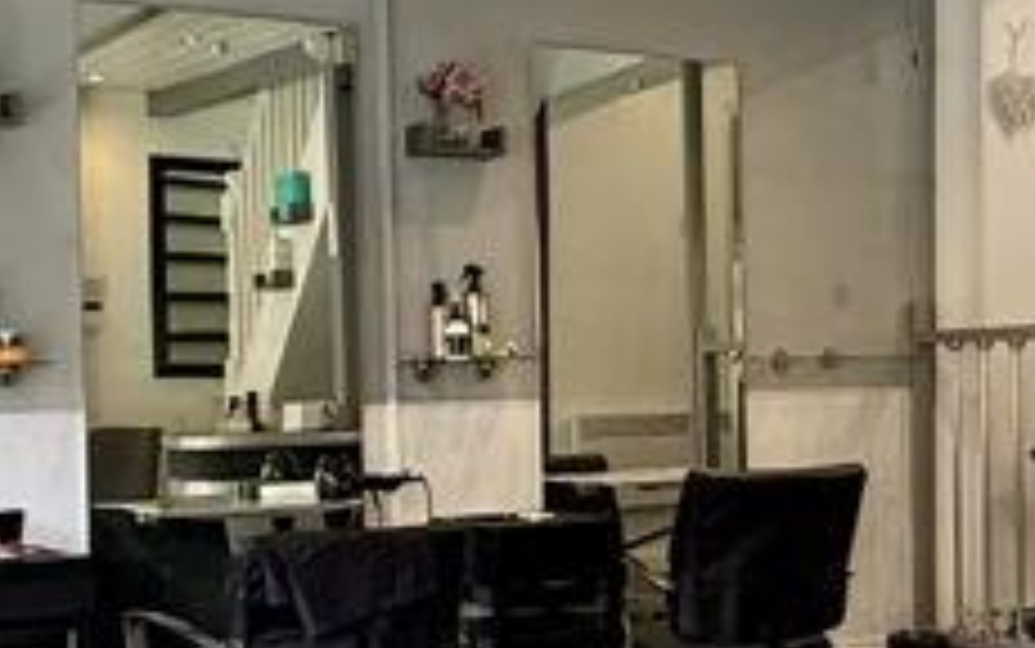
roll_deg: +1.2
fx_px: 1863
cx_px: 716
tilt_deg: +0.2
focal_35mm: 66
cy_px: 382
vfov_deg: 19.7
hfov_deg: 30.7
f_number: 2.2
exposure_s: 1/100
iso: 160
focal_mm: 2.22
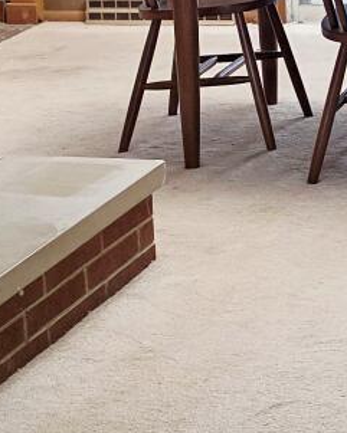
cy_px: -39
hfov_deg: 10.2
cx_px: 425
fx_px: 1912
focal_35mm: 149
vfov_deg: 12.7
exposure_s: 1/120
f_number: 1.4
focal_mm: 6.5
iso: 320
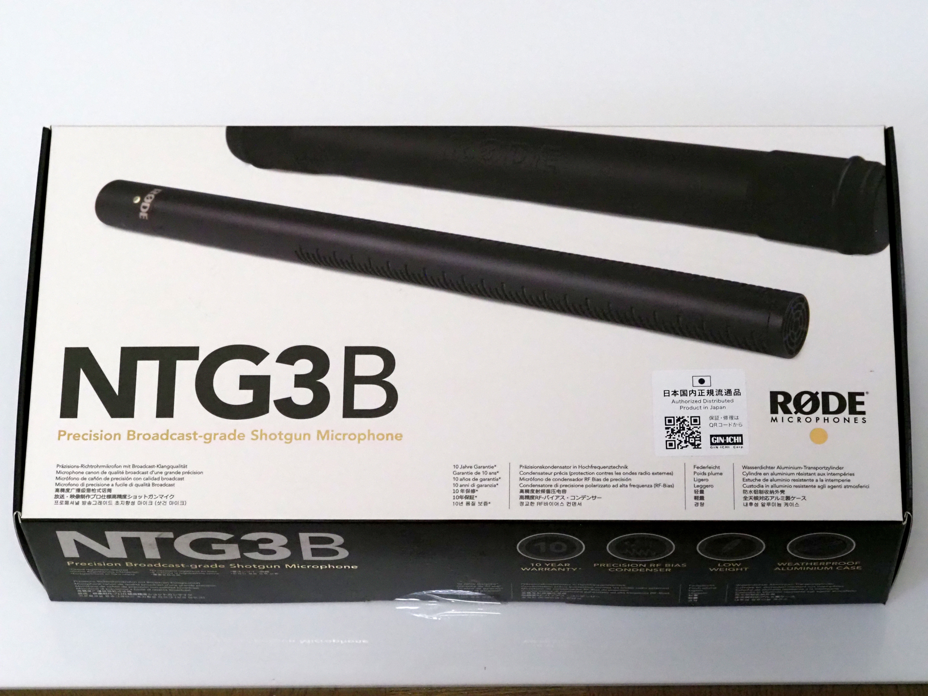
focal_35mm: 120
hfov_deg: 16.4
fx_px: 3217
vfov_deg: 12.3
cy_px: 348
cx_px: 464
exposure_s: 1/125
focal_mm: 60
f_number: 5.6
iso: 5000
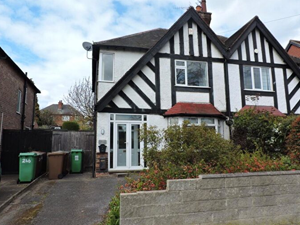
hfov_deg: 69.4
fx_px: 217
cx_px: 145
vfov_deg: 54.9
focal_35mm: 25
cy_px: 115
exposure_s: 1/800
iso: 100
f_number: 3
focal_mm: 4.3
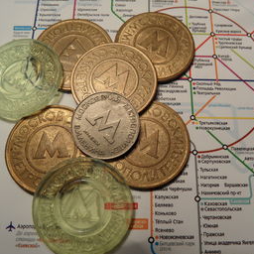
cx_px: 141
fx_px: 241
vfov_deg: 55.6
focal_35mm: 29
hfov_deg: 55.5
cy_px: 129
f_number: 3.2
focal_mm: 3.9
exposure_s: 1/180
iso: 80
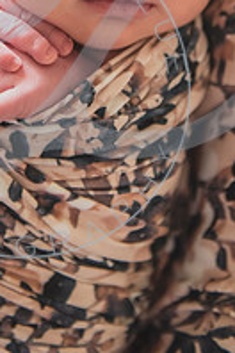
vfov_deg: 16.8
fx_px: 1155
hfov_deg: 11.6
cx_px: 105
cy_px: -43
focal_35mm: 118
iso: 2000
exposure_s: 1/250
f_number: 2.8
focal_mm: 52
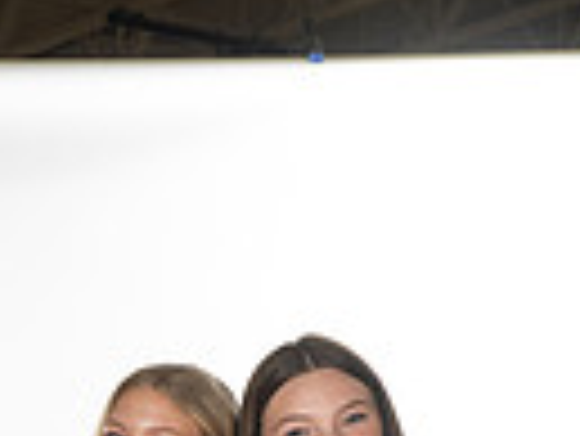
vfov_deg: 8.0
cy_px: 957
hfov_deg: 11.2
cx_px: -45
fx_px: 2918
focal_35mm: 174
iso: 800
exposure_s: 1/320
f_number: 7.1
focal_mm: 52
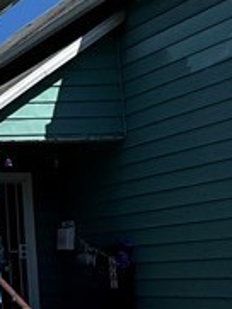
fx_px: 705
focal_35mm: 79
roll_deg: +1.1
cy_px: 220
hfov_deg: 12.9
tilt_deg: +6.2
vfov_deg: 24.5
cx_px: -365
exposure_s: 1/3717
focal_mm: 2.22
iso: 50
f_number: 2.2
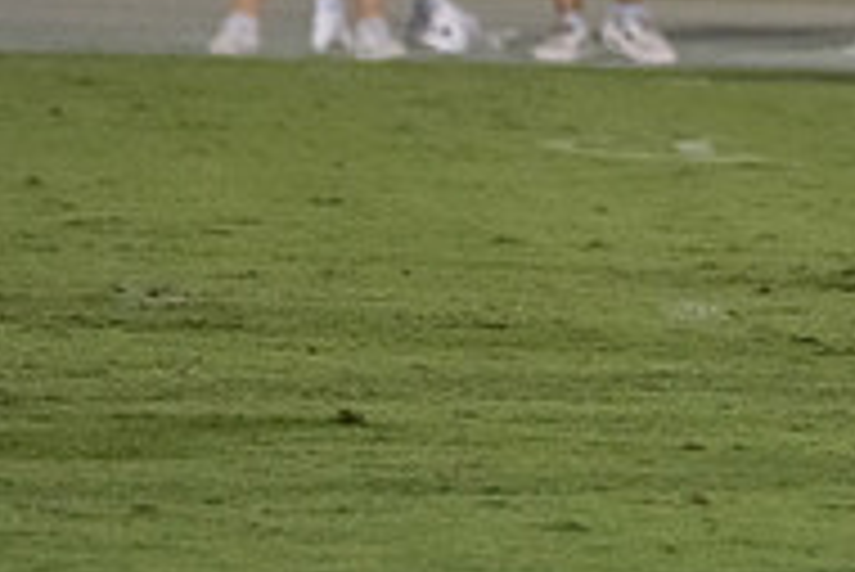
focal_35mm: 852
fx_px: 20250
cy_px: -263
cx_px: 1228
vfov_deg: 1.6
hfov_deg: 2.4
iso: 10000
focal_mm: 279
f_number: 5.6
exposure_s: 1/1000
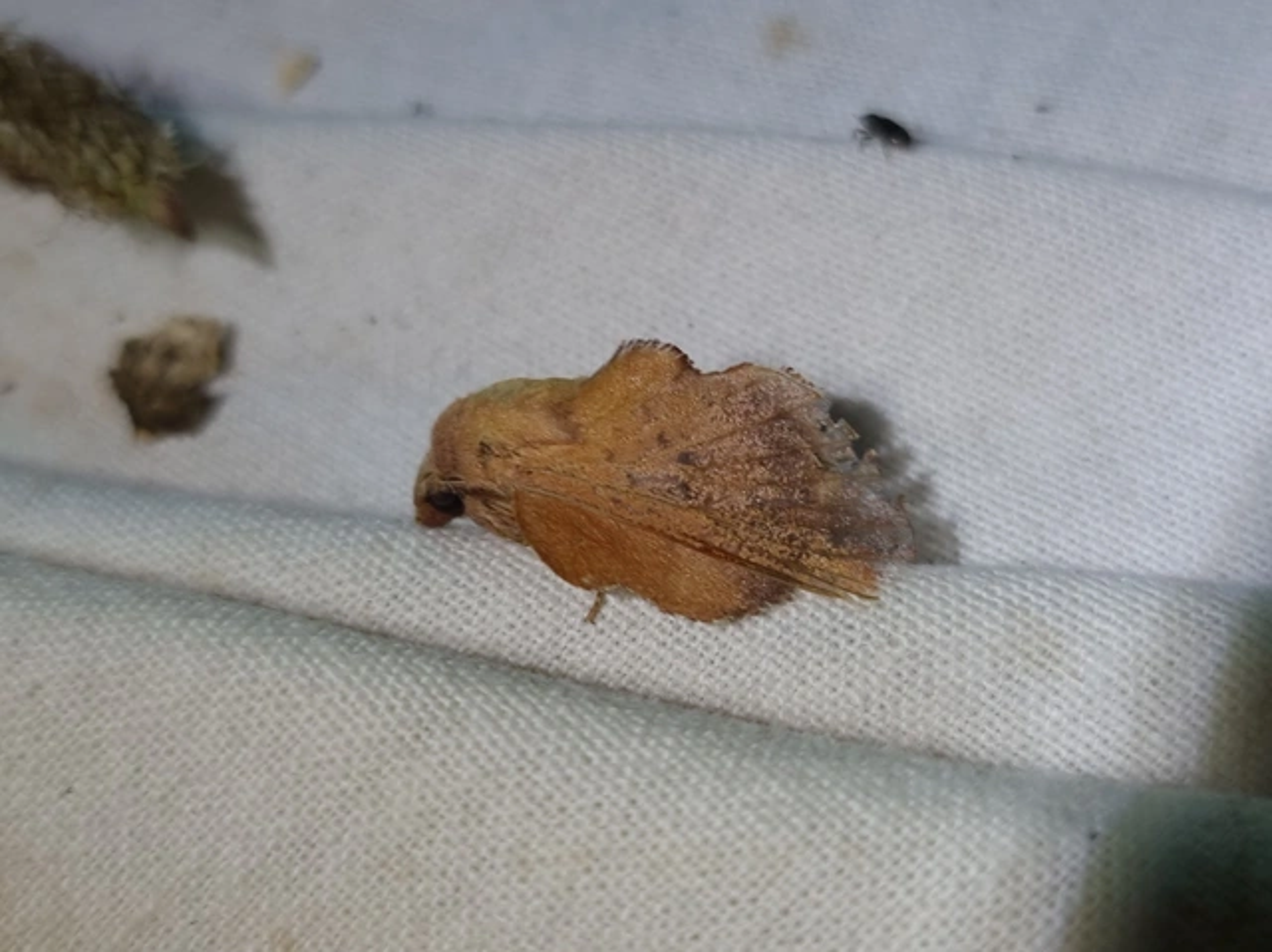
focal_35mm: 26
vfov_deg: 53.0
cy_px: 476
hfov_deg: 67.3
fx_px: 955
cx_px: 636
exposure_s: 1/50
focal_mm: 5.4
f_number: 1.8
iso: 125
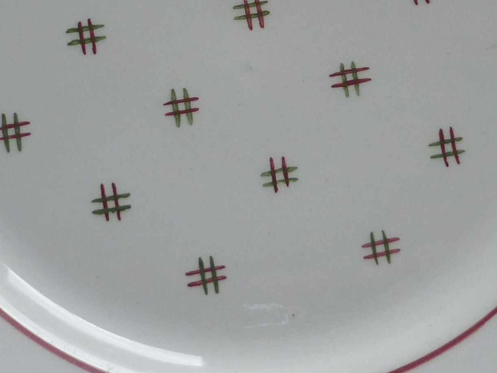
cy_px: 43
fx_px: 1421
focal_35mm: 99
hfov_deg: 19.8
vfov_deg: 14.8
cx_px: 293
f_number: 2.8
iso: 125
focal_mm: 5.5
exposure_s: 1/30
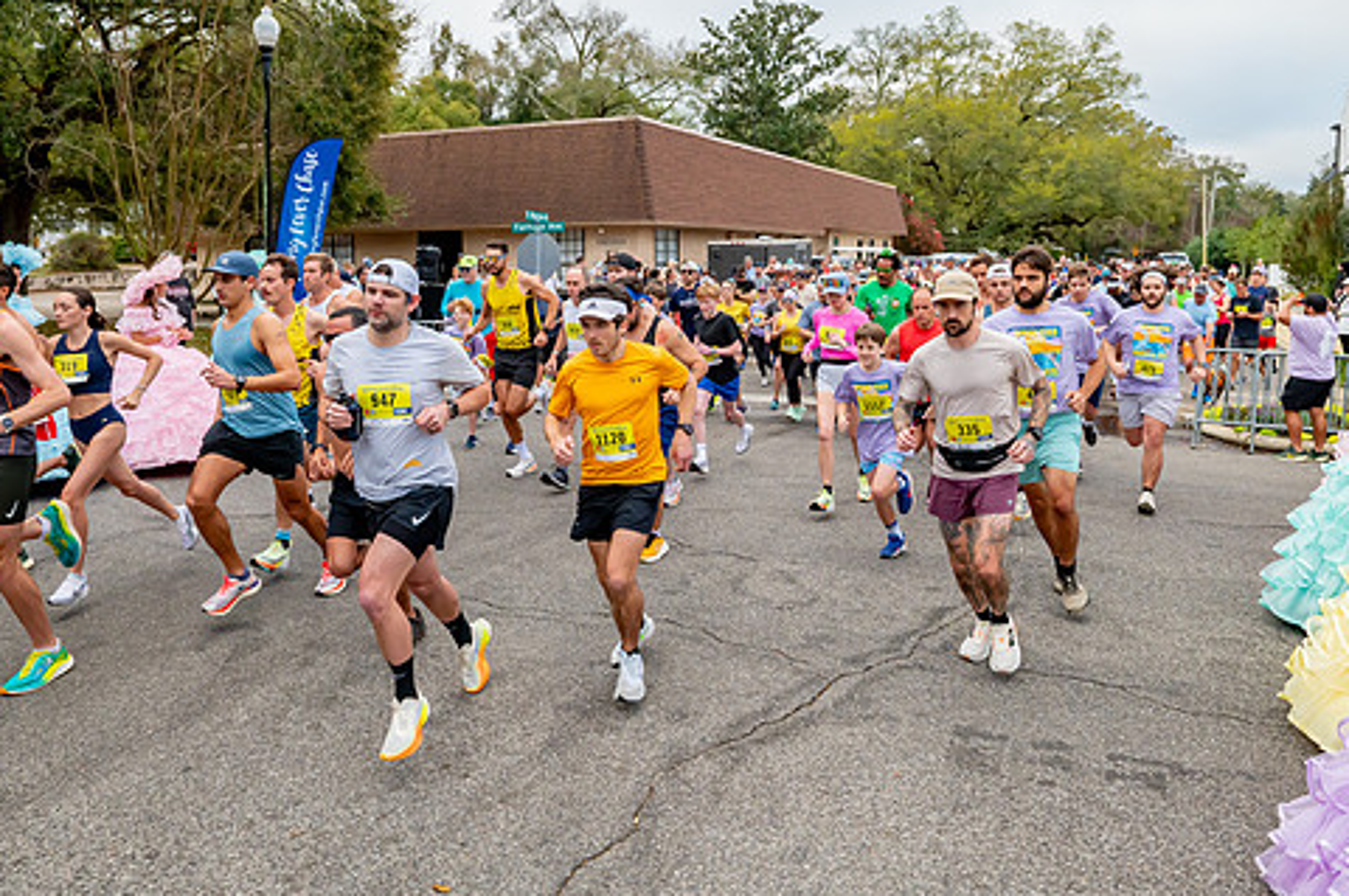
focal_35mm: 29
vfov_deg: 44.7
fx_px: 1086
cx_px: 660
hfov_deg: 63.7
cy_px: 368
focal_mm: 24
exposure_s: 1/800
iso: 2000
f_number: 6.3
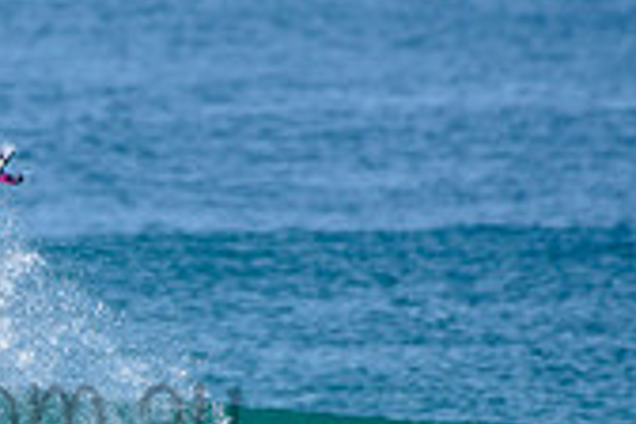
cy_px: 369
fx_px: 30455
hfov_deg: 1.2
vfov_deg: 0.8
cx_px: -159
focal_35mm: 1724
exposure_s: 1/2000
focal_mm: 500
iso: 160
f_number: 5.6
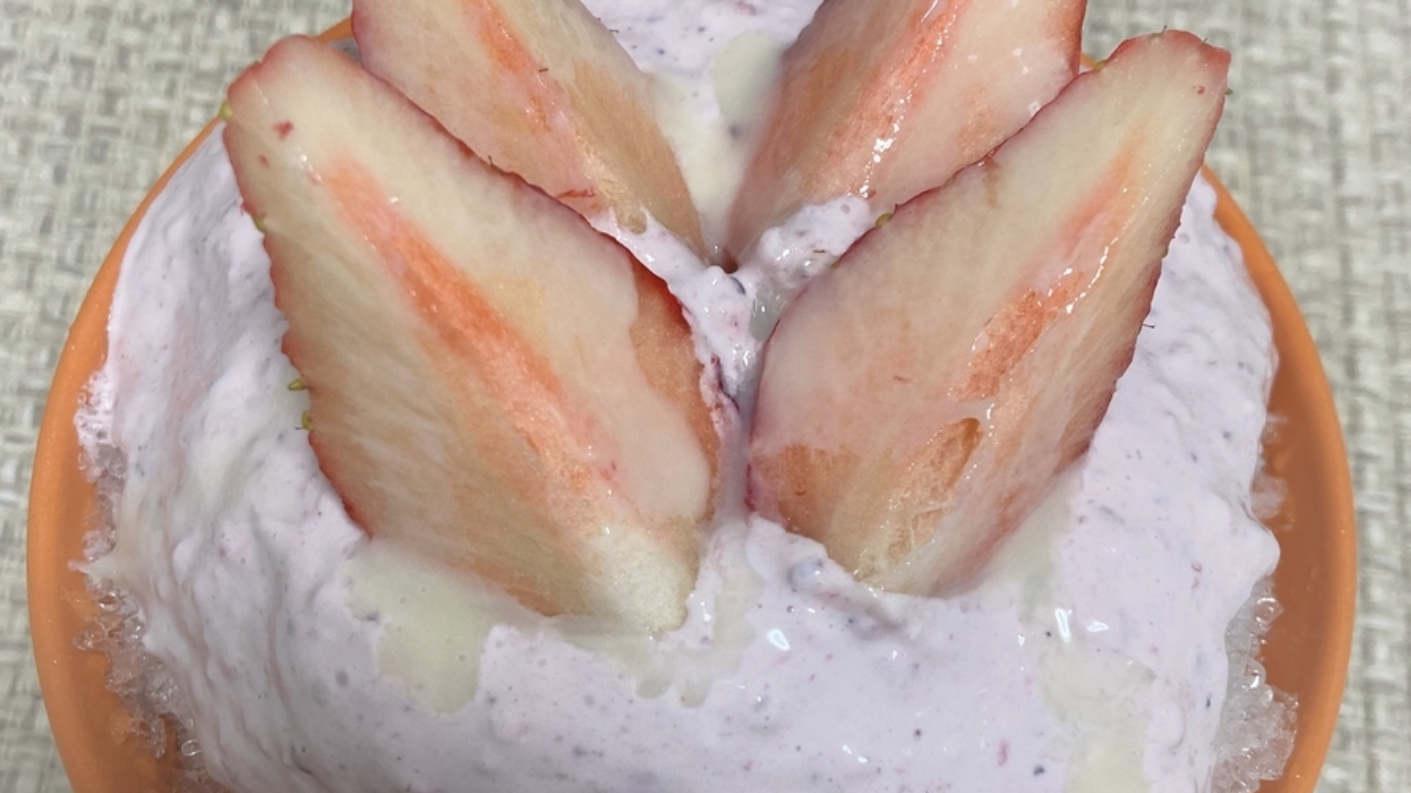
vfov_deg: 29.0
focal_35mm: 41
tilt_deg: -67.2
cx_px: 703
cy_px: 433
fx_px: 1534
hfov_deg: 49.4
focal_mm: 3.99
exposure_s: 1/49
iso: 100
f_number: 1.8
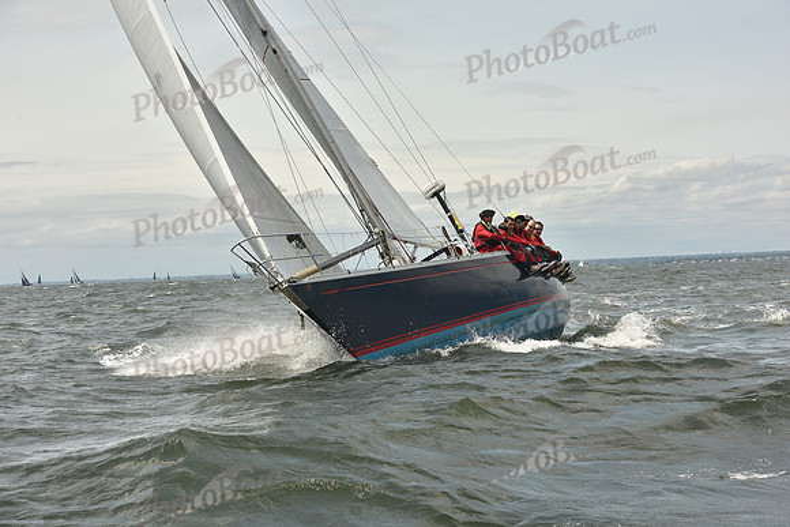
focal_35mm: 70
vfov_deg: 19.5
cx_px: 395
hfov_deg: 28.8
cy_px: 264
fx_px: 1536
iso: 250
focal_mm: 70
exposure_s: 1/800
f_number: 9
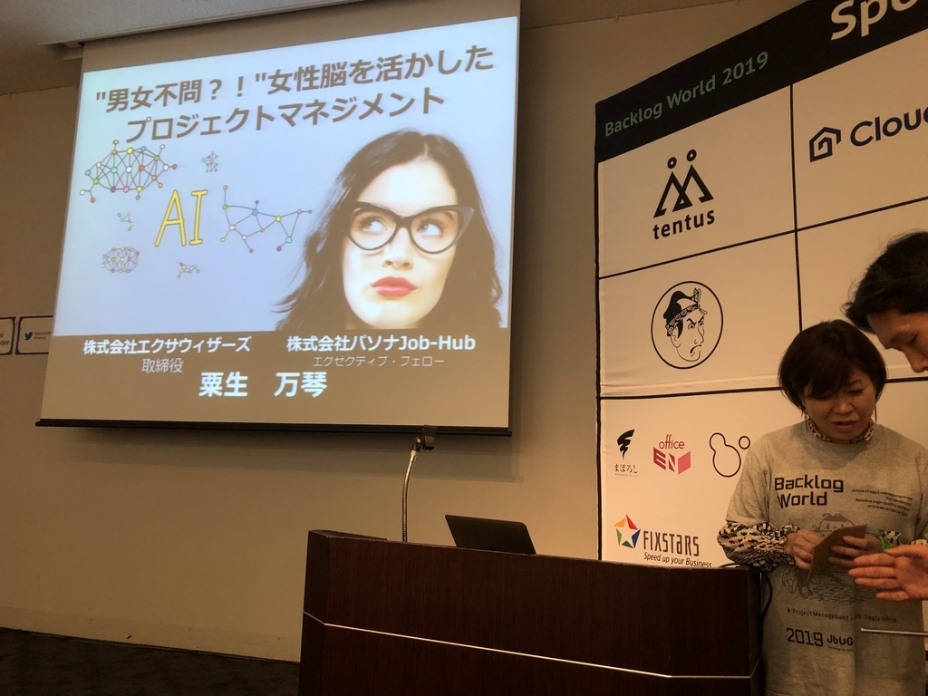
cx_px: 464
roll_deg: -1.9
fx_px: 751
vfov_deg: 49.7
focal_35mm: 28
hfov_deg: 63.4
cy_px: 348
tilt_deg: +10.0
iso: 40
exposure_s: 1/33
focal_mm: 4
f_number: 1.8
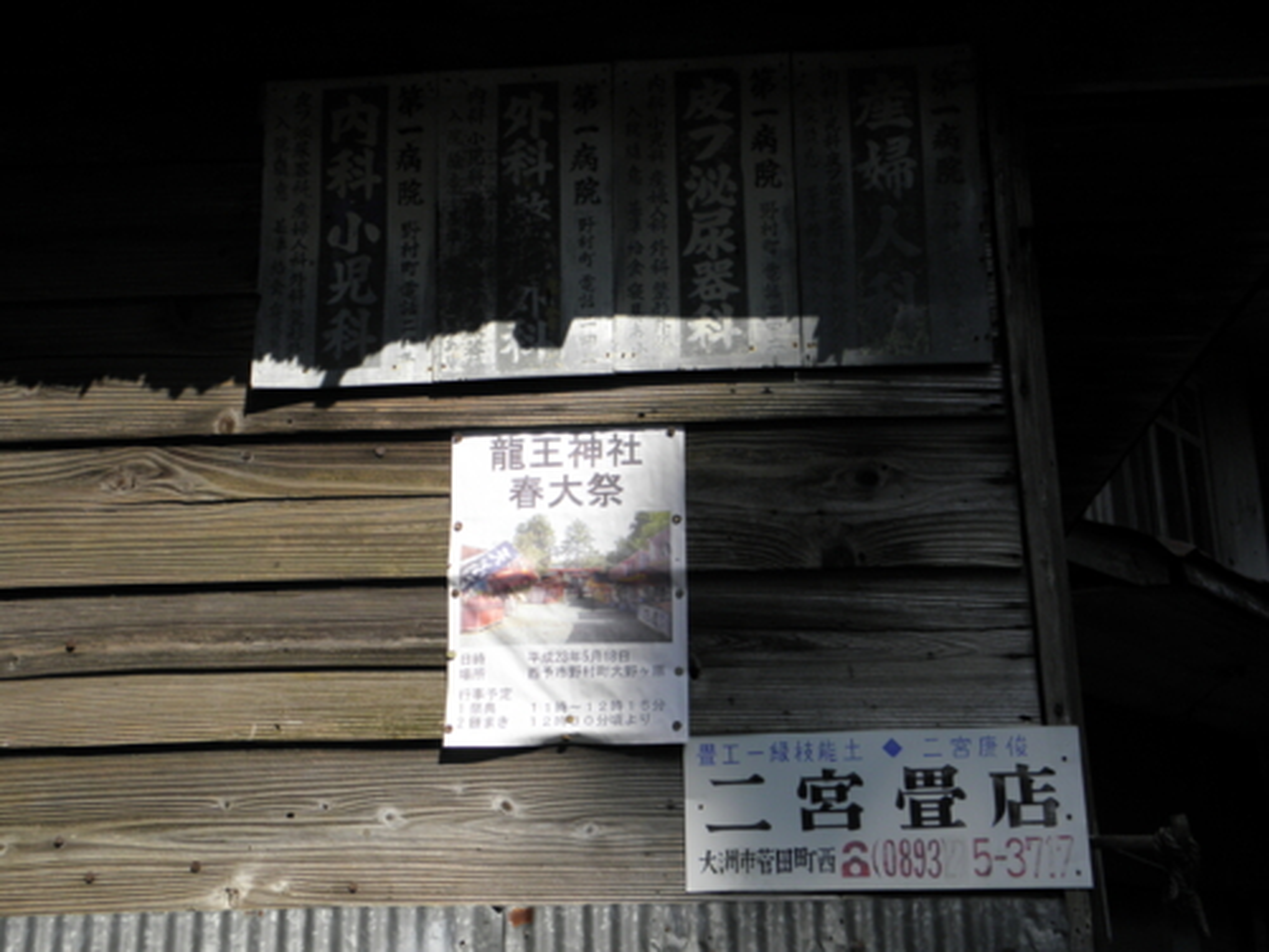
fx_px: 1613
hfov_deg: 42.9
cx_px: 634
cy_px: 476
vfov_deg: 32.9
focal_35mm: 44
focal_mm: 7.9
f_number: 3.9
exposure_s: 1/500
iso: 100
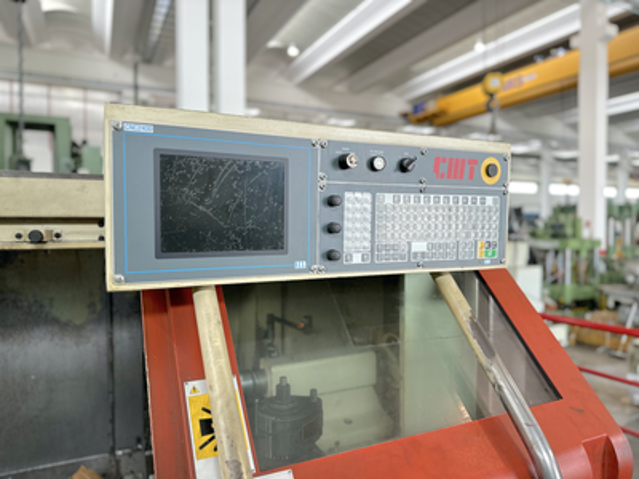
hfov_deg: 71.6
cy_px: 240
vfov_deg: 56.8
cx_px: 320
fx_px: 443
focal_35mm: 24
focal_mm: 6.86
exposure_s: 1/100
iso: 160
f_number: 1.78
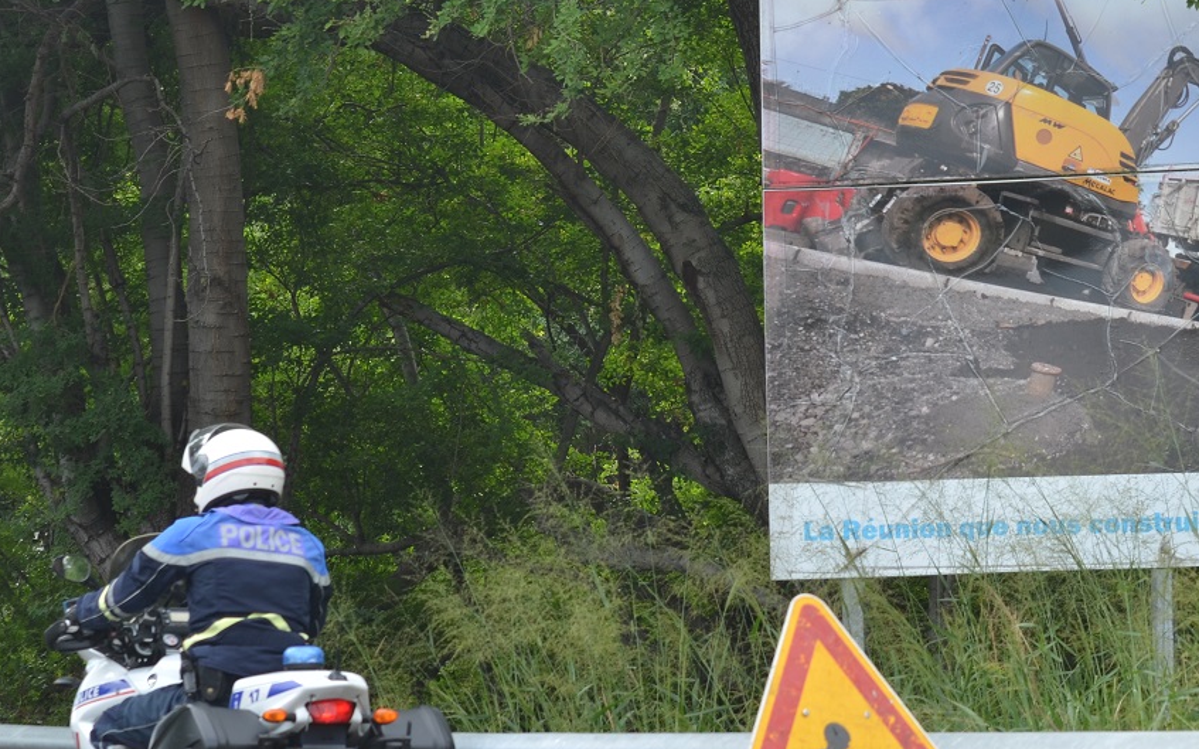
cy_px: 389
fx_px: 6530
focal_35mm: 200
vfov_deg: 6.6
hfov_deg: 10.4
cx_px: 1010
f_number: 6.3
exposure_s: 1/125
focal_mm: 75
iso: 100
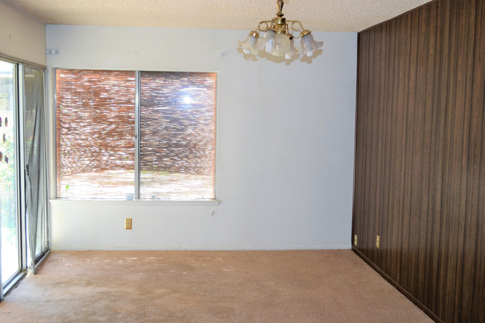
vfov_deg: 29.9
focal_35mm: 45
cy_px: 162
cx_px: 242
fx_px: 606
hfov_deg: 43.6
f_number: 4.5
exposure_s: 1/60
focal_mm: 30
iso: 400
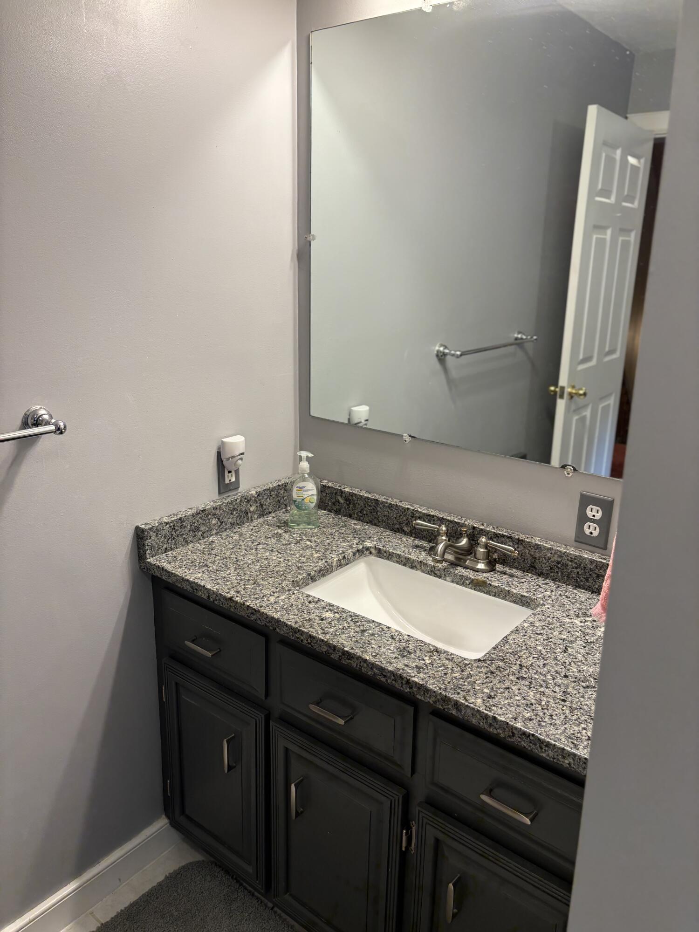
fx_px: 700
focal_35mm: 26
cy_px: 466
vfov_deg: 67.3
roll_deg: -3.2
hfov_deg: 53.1
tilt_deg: -16.0
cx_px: 350
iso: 80
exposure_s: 1/120
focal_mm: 5.96
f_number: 1.6
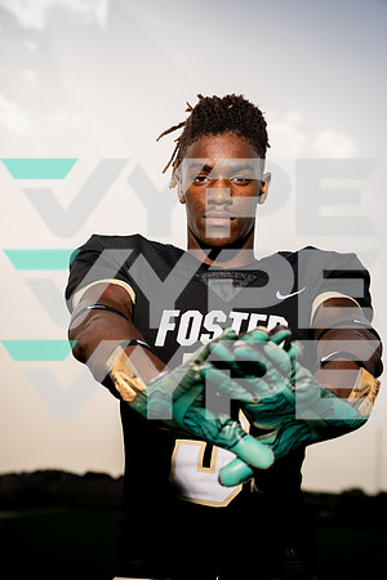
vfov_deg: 35.1
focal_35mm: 57
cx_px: 194
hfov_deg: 23.8
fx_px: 919
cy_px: 290
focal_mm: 57
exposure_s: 1/1250
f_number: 4.5
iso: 100
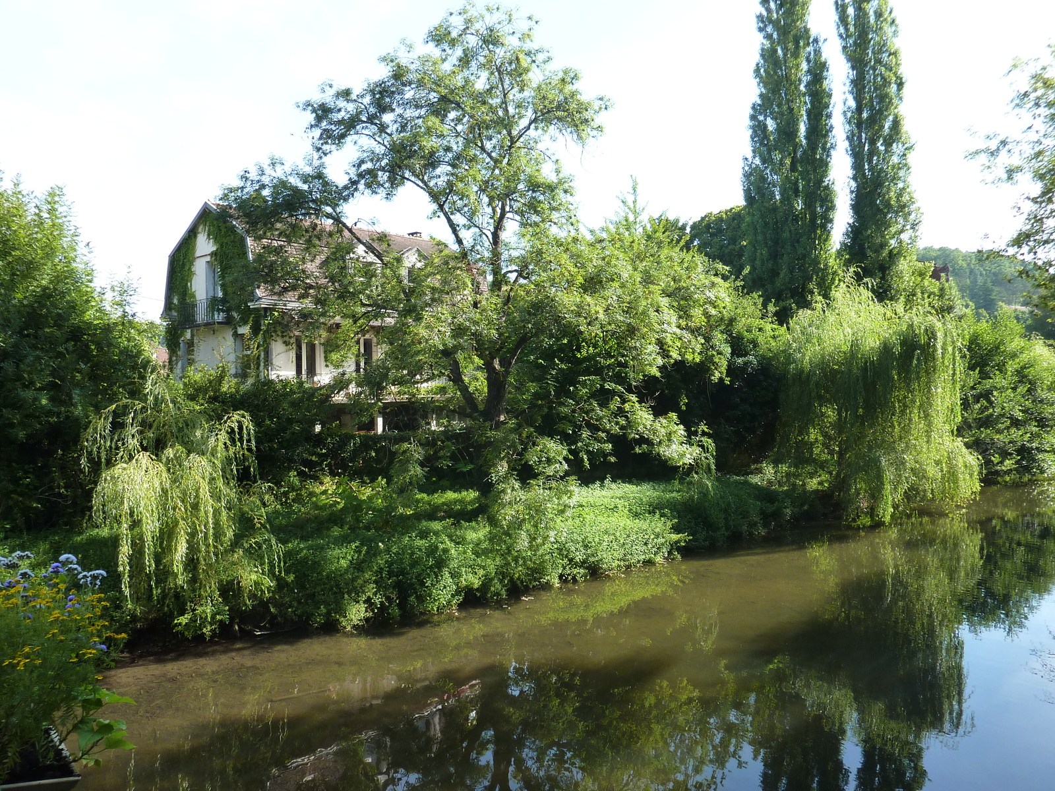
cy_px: 396
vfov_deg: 54.9
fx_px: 762
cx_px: 528
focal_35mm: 25
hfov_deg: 69.4
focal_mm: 4.1
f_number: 4
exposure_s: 1/160
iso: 125
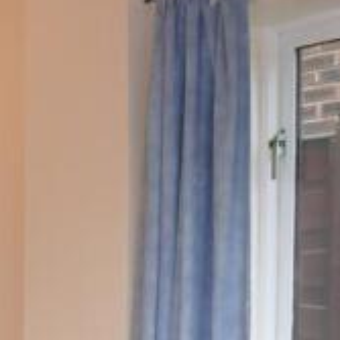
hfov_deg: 14.7
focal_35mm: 108
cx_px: -207
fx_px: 1200
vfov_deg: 15.9
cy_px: 298
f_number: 2.8
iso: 100
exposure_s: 1/50
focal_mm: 7.4
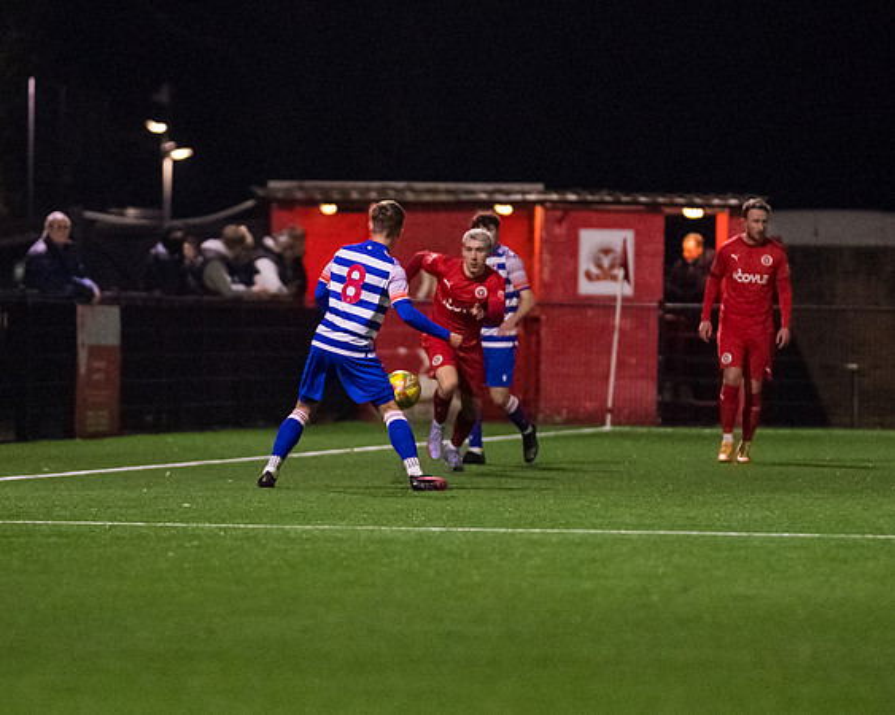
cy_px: 388
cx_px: 372
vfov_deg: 3.4
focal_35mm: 452
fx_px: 11957
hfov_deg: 4.3
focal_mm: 240
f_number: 2.8
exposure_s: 1/1000
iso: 8000
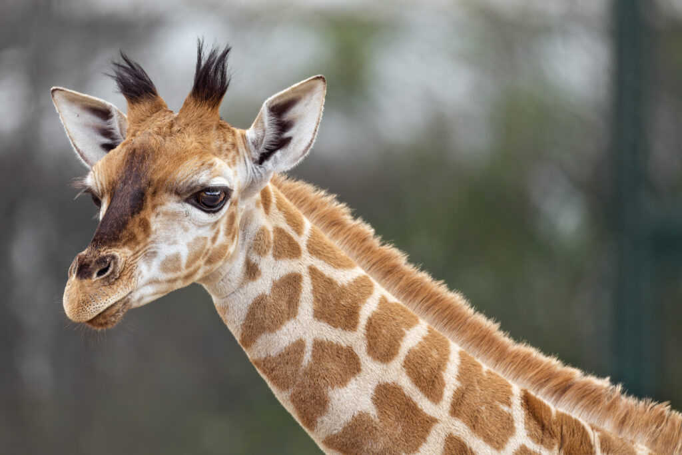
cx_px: 341
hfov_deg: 3.7
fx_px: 10610
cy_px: 228
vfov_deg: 2.5
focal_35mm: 560
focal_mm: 560
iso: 560
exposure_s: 1/640
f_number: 5.6
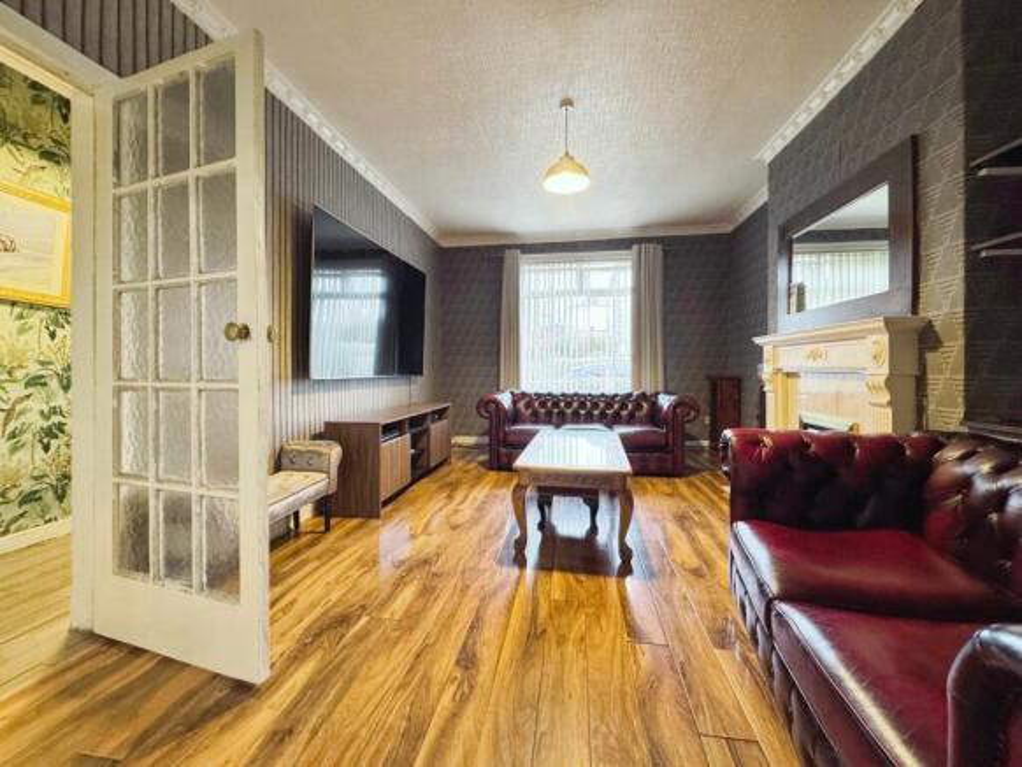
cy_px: 384
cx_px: 511
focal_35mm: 14
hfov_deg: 102.0
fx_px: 414
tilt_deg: -2.4
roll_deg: +0.5
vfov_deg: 85.7
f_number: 2.2
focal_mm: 2.22
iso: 320
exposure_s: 1/50
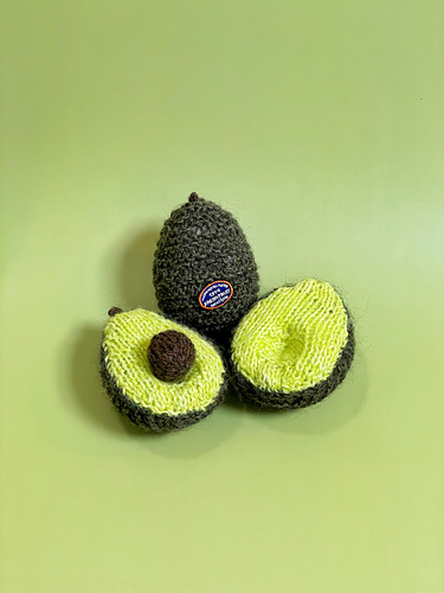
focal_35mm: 52
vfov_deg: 36.8
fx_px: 889
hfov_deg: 28.0
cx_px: 222
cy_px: 296
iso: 160
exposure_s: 1/120
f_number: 2
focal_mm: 6
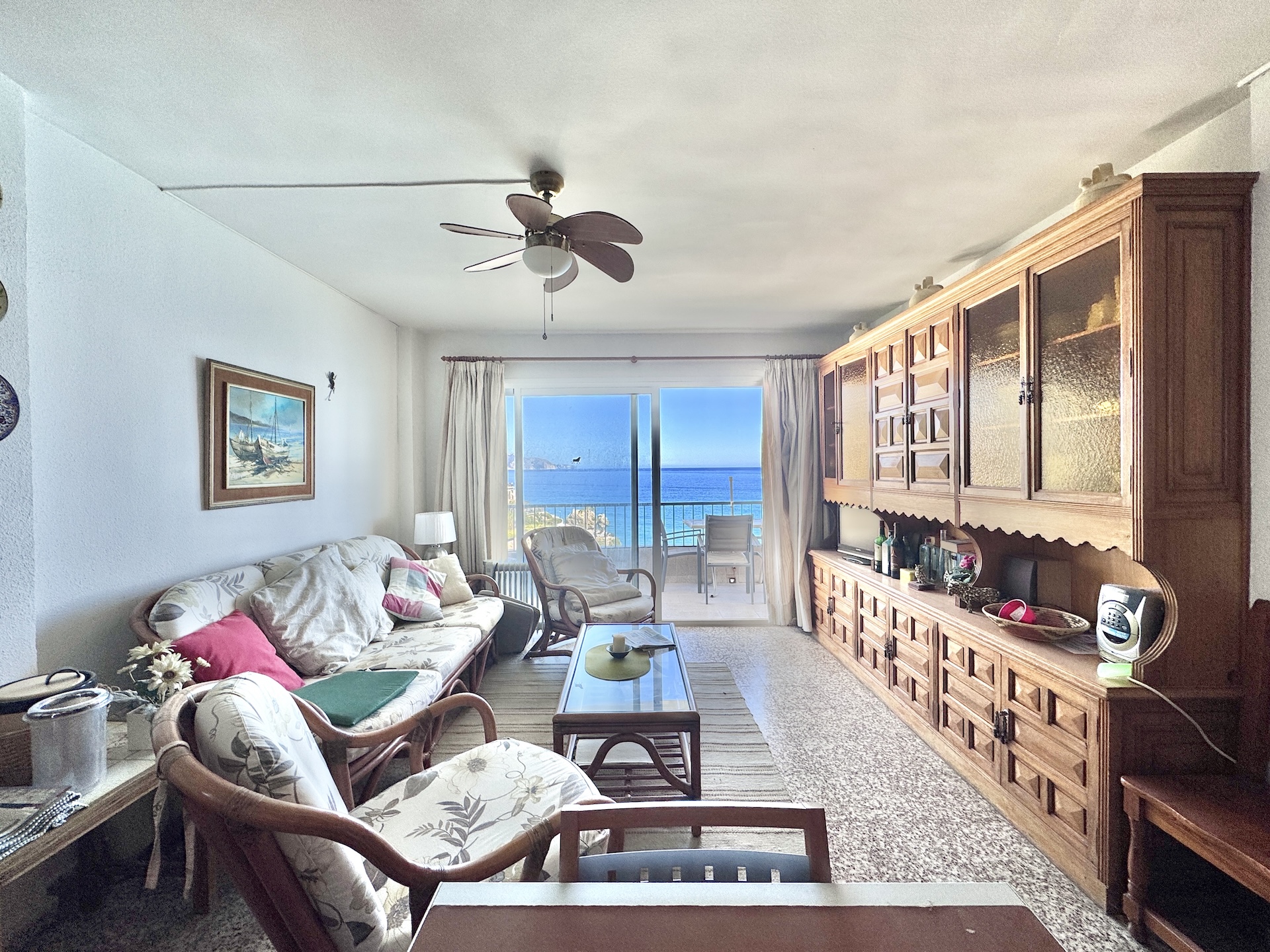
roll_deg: +0.5
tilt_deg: -1.1
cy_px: 476
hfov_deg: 102.1
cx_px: 635
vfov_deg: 85.7
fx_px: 514
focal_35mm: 14
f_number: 2.2
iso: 40
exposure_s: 1/298
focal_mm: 2.22
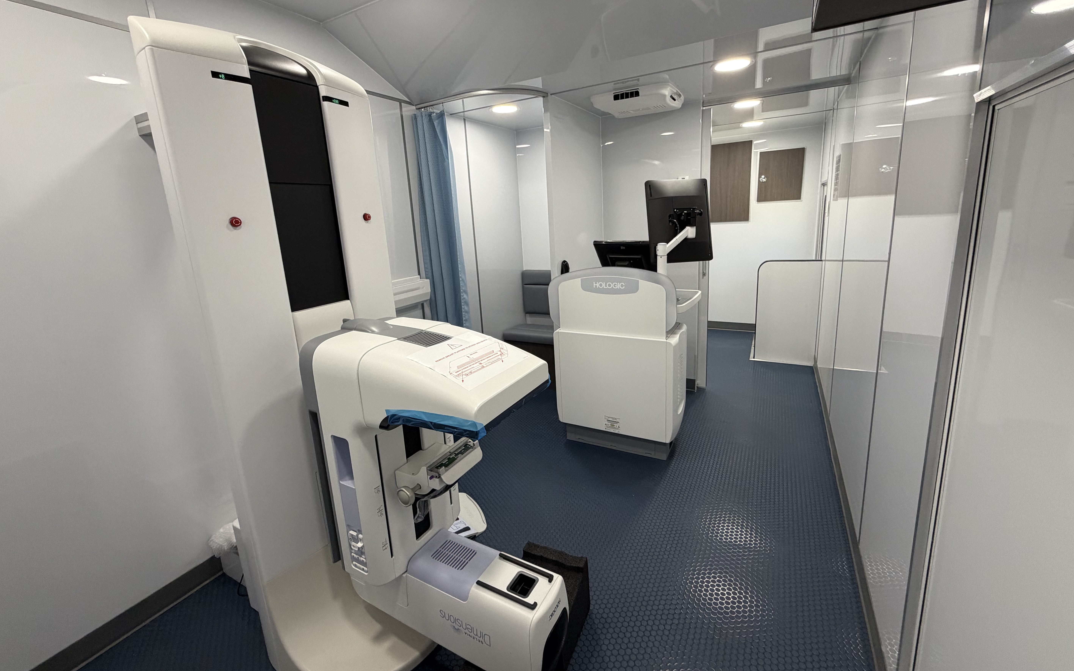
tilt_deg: -13.9
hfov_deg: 101.5
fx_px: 439
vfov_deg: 74.6
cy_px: 304
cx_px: 542
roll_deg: +2.5
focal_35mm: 15
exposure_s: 1/120
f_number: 2.2
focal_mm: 2.22
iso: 320
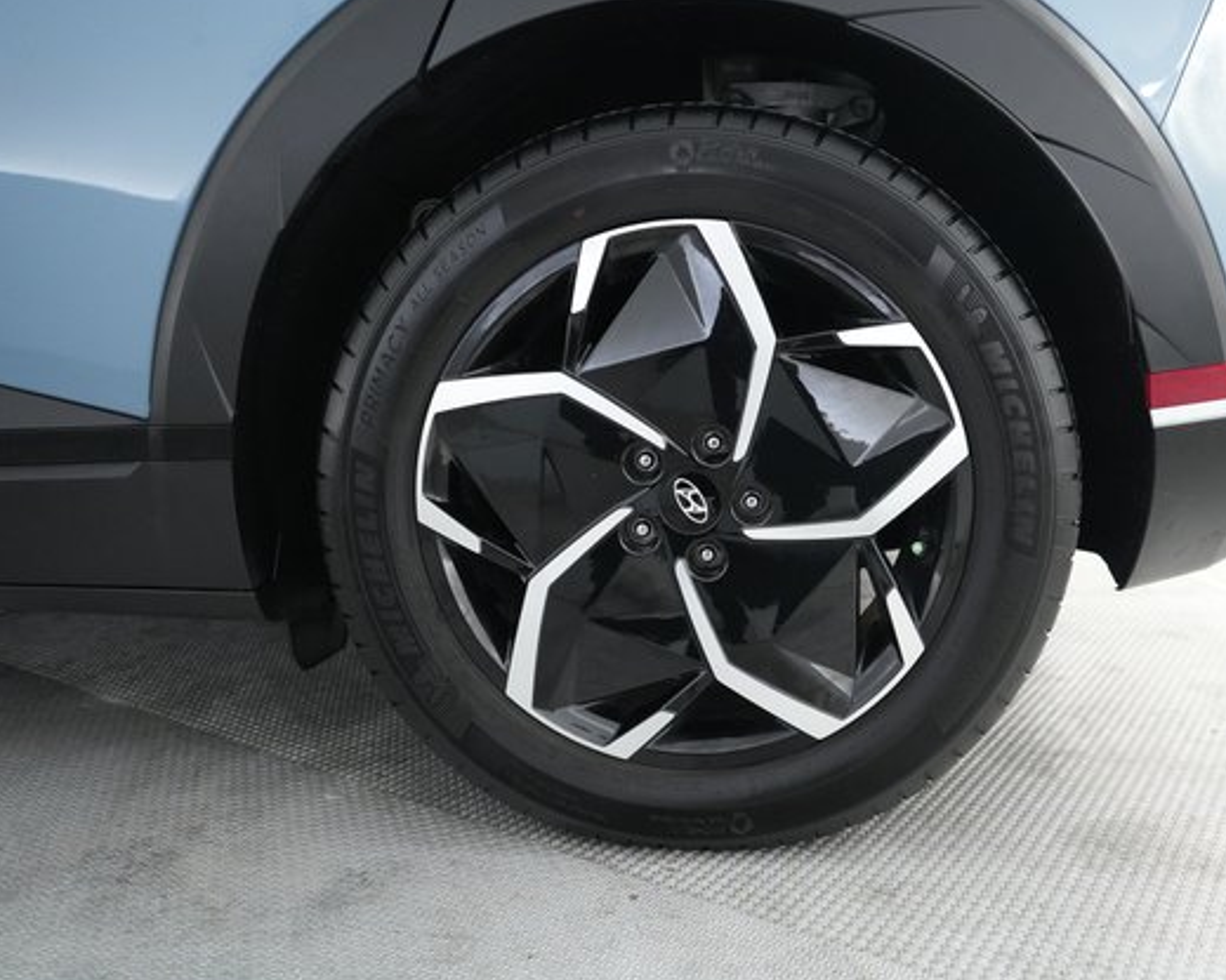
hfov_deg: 58.5
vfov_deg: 48.5
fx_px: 1089
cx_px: 698
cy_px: 485
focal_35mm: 30
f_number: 2.8
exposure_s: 1/160
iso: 5000
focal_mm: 26
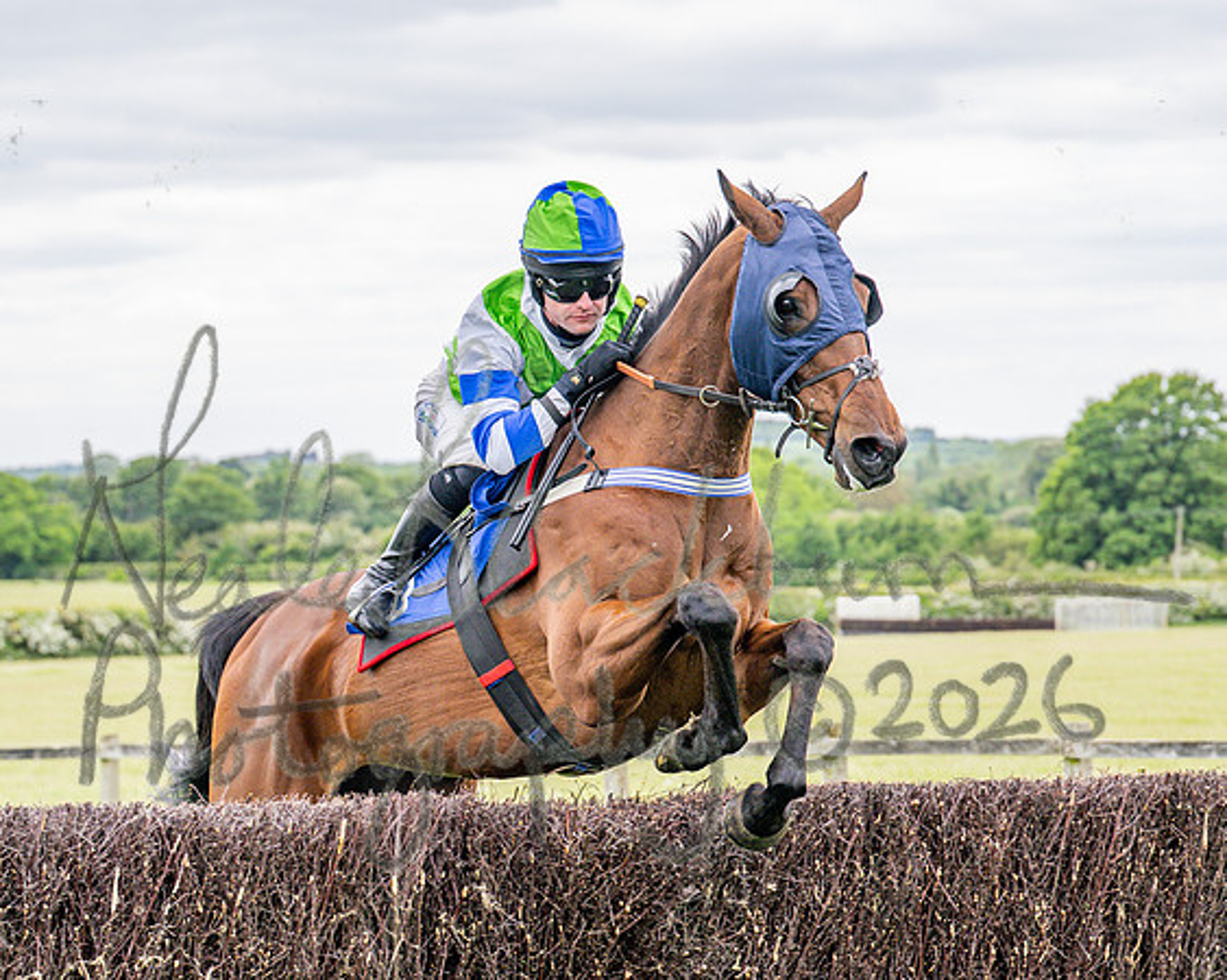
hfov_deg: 14.8
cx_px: 699
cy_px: 521
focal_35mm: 130
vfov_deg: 11.8
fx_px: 4727
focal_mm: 70
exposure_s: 1/1250
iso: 400
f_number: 4
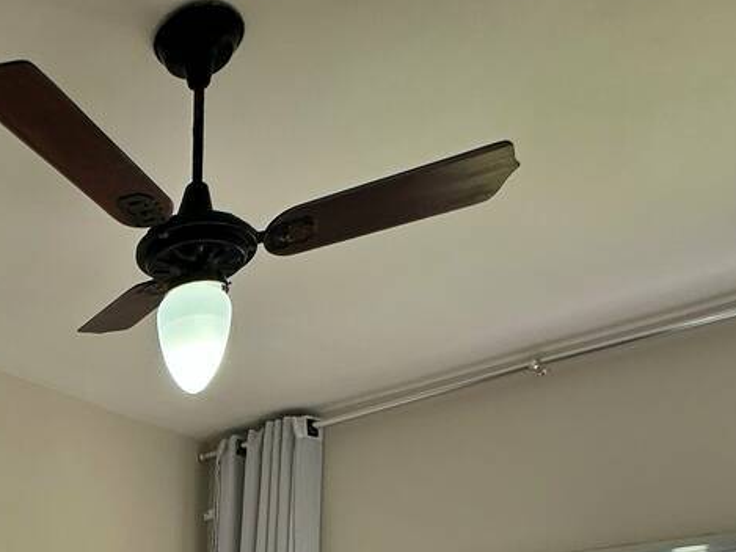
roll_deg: -0.6
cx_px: 6
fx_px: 914
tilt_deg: -5.3
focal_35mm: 43
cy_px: 822
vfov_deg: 25.5
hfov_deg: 39.0
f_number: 2.2
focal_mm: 2.22
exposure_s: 1/144
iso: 40
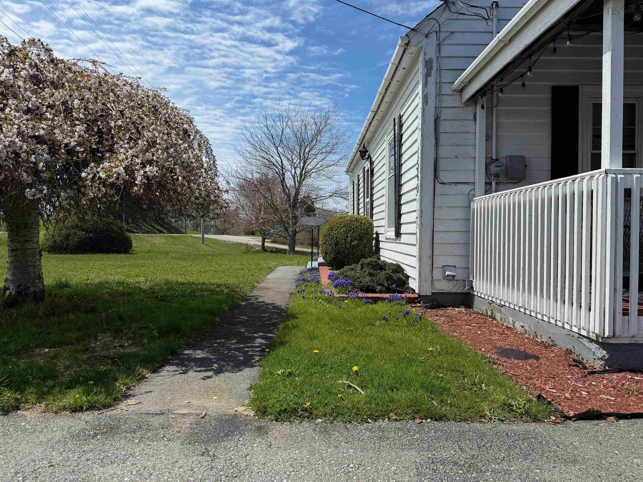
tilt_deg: -1.3
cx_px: 322
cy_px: 241
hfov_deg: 71.6
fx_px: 446
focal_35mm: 24
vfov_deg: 56.8
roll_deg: +0.1
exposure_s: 1/5319
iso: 80
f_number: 1.78
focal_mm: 6.76
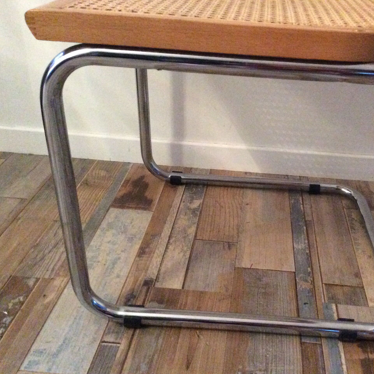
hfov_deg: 43.4
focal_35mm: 38
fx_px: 464
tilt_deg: -30.4
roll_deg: -3.3
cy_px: 187
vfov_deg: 43.9
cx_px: 240
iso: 500
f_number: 2.4
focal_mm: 3.3
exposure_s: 1/17
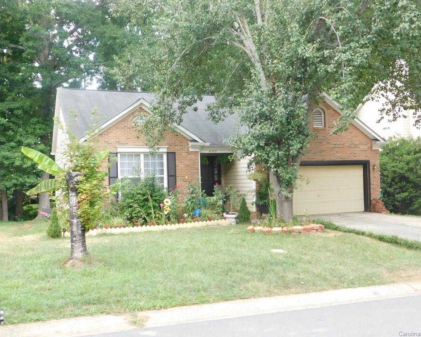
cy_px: 167
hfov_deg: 47.9
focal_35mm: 38
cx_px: 221
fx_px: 474
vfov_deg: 39.2
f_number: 3.5
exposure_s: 1/50
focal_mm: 6.3
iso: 125
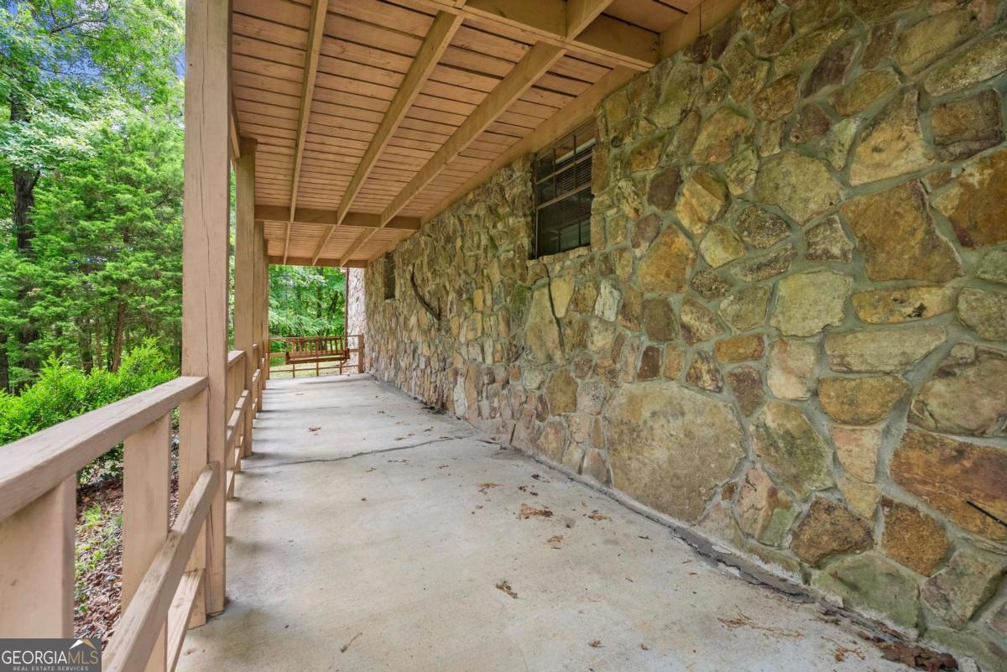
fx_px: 448
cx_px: 504
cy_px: 336
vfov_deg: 73.8
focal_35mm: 16
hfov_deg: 96.7
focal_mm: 16
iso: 200
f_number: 8
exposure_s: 1/3
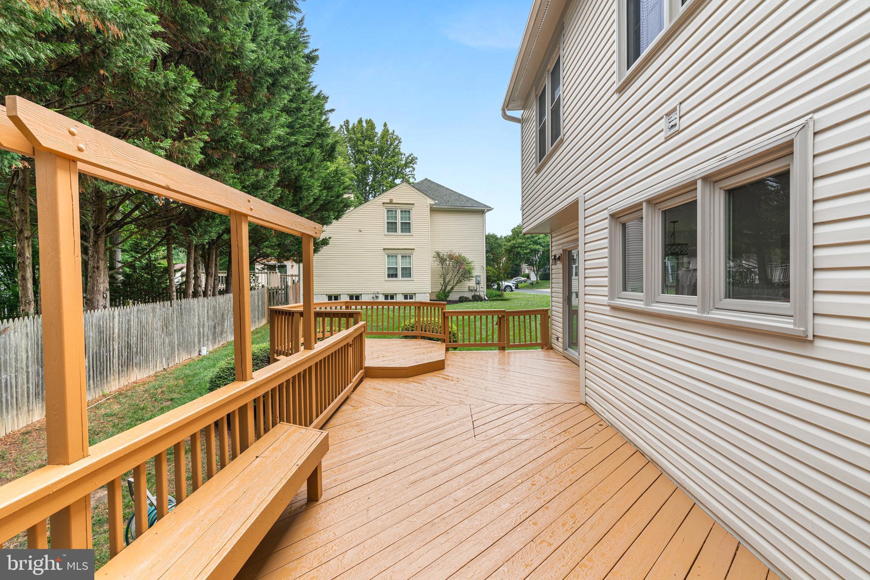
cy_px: 290
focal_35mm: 16
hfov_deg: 96.7
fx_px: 387
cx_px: 435
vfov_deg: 73.8
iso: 250
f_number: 7.1
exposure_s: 1/100
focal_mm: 16
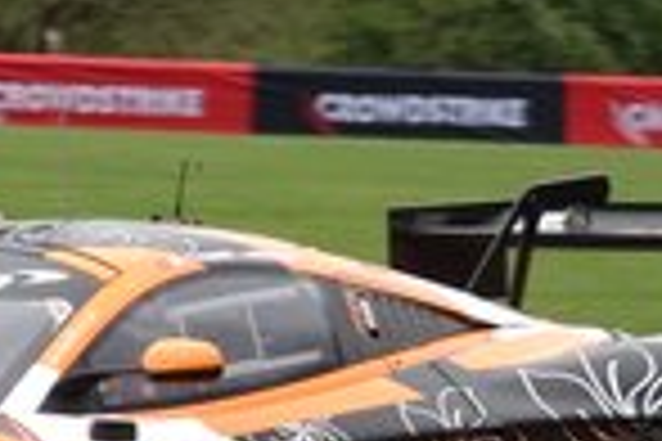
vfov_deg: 2.2
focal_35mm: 612
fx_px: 11253
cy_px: 504
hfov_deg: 3.4
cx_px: 135
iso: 200
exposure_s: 1/800
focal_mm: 73.24
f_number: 4
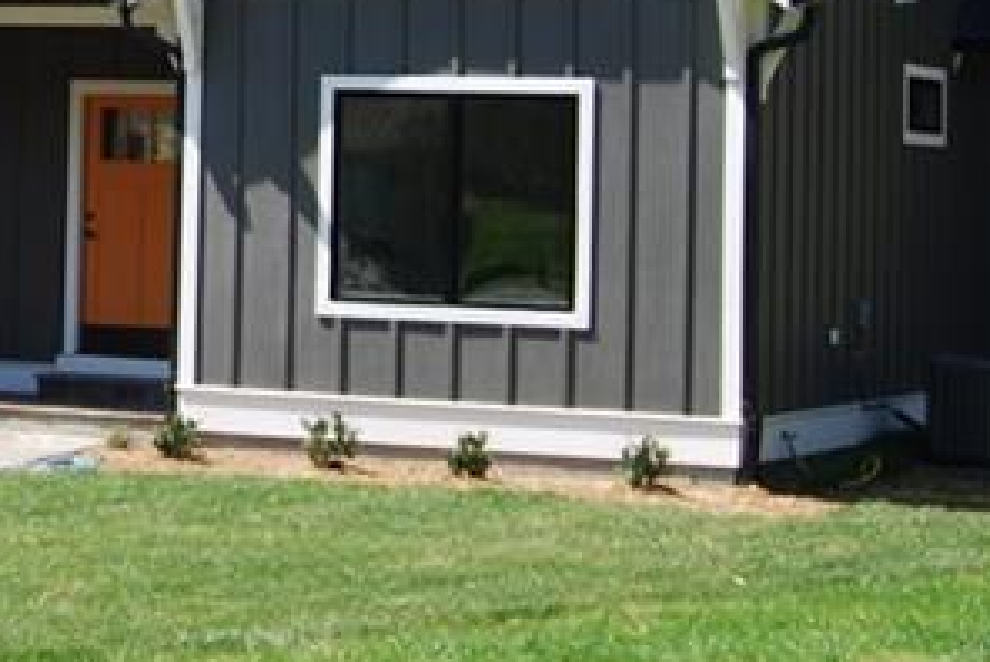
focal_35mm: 135
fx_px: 3716
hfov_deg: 14.5
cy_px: -57
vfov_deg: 10.1
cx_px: -301
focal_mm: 26
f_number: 7.1
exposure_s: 1/200
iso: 100
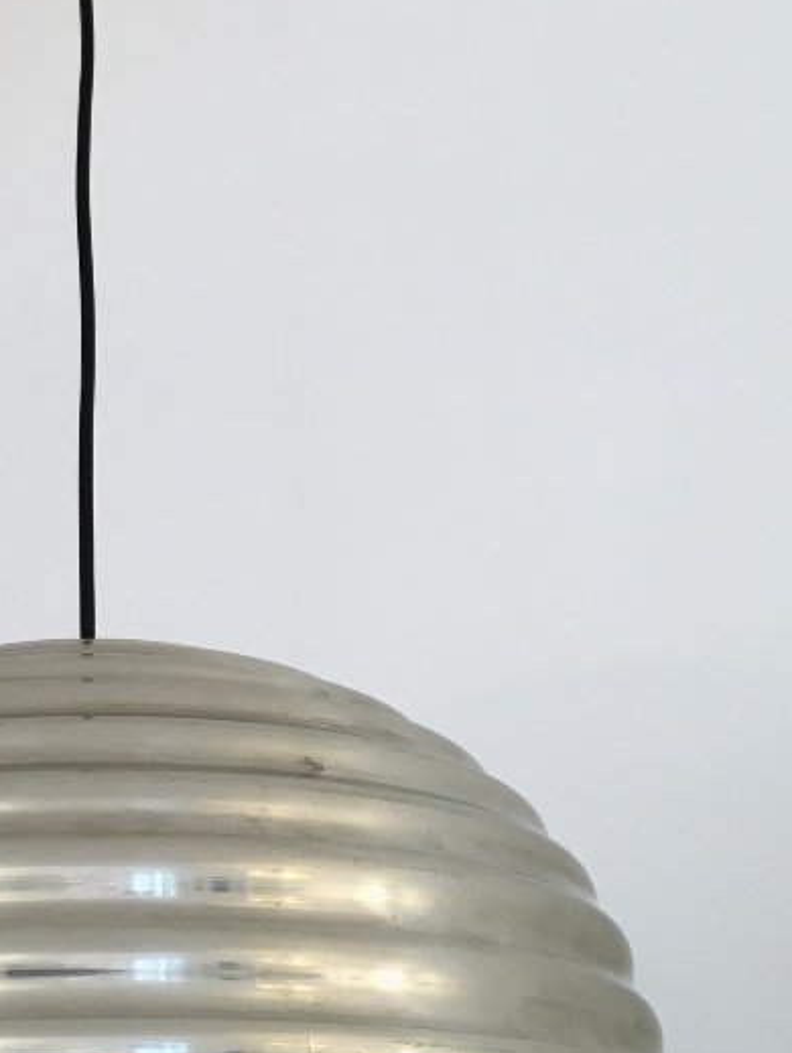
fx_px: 2041
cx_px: 114
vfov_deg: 28.7
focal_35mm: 67
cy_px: 347
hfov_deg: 21.6
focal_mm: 4.15
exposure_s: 1/33
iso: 25
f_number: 2.2
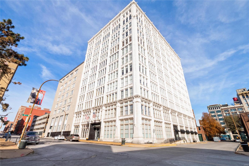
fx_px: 111
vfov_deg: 73.7
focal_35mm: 16
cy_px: 83
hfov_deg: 96.7
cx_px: 124
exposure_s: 1/400
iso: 400
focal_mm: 8
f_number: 10
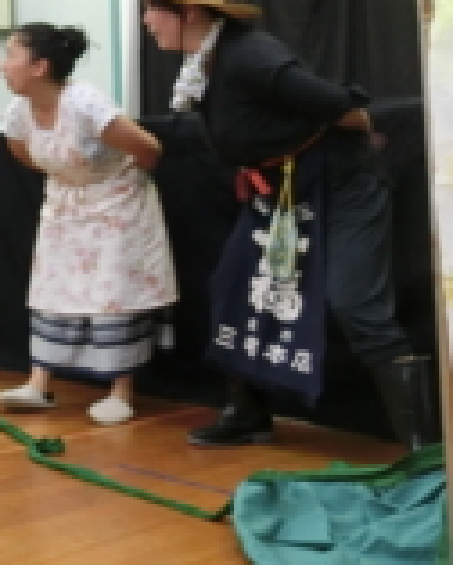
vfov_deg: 29.3
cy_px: 68
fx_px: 1037
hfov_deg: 21.7
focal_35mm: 62
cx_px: -165
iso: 400
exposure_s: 1/30
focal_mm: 4.5
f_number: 3.5
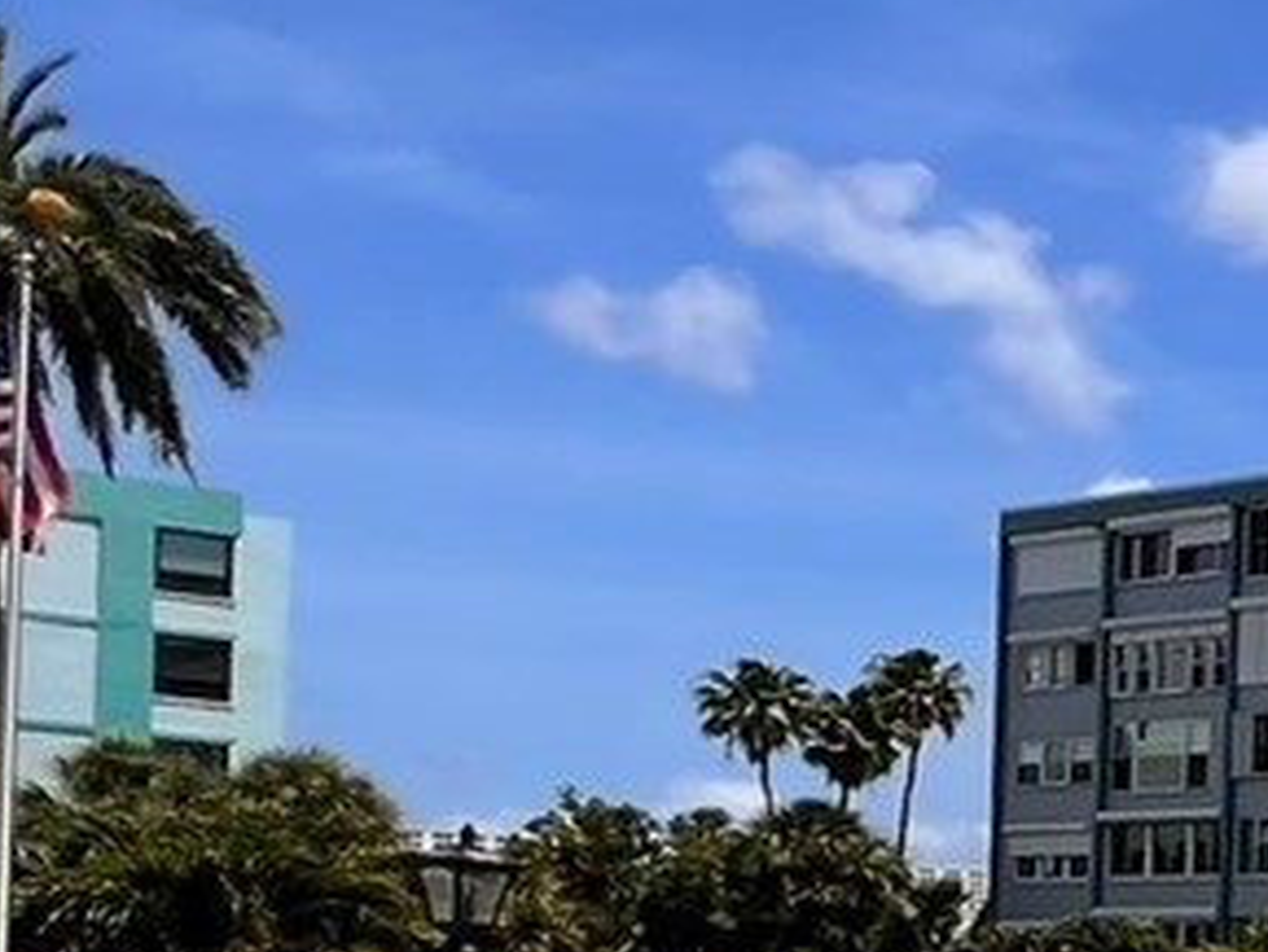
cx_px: 3163
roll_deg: -2.1
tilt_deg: -0.7
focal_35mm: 72
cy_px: 1123
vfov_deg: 19.3
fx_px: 2638
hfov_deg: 14.5
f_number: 1.8
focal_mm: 1.57
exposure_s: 1/2053
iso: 32
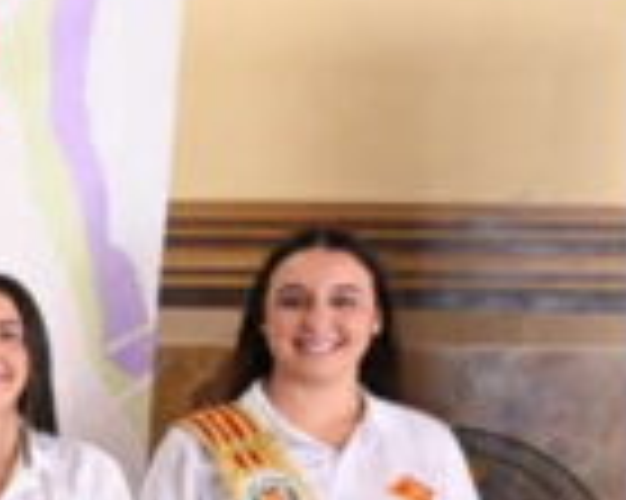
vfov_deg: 13.4
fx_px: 2092
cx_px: -793
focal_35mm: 113
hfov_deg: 13.4
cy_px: 505
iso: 6400
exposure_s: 1/250
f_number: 4
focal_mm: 24
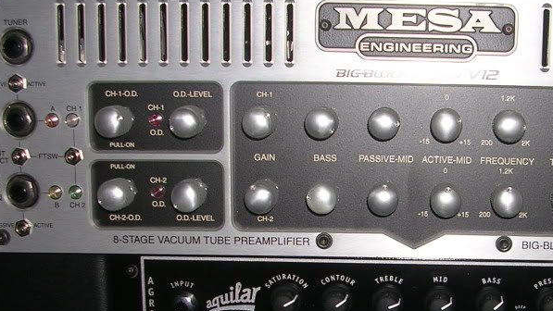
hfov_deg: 29.2
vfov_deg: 16.7
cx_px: 426
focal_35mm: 71
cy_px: 285
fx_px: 1041
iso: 50
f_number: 2.8
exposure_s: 1/60.1
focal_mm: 5.8
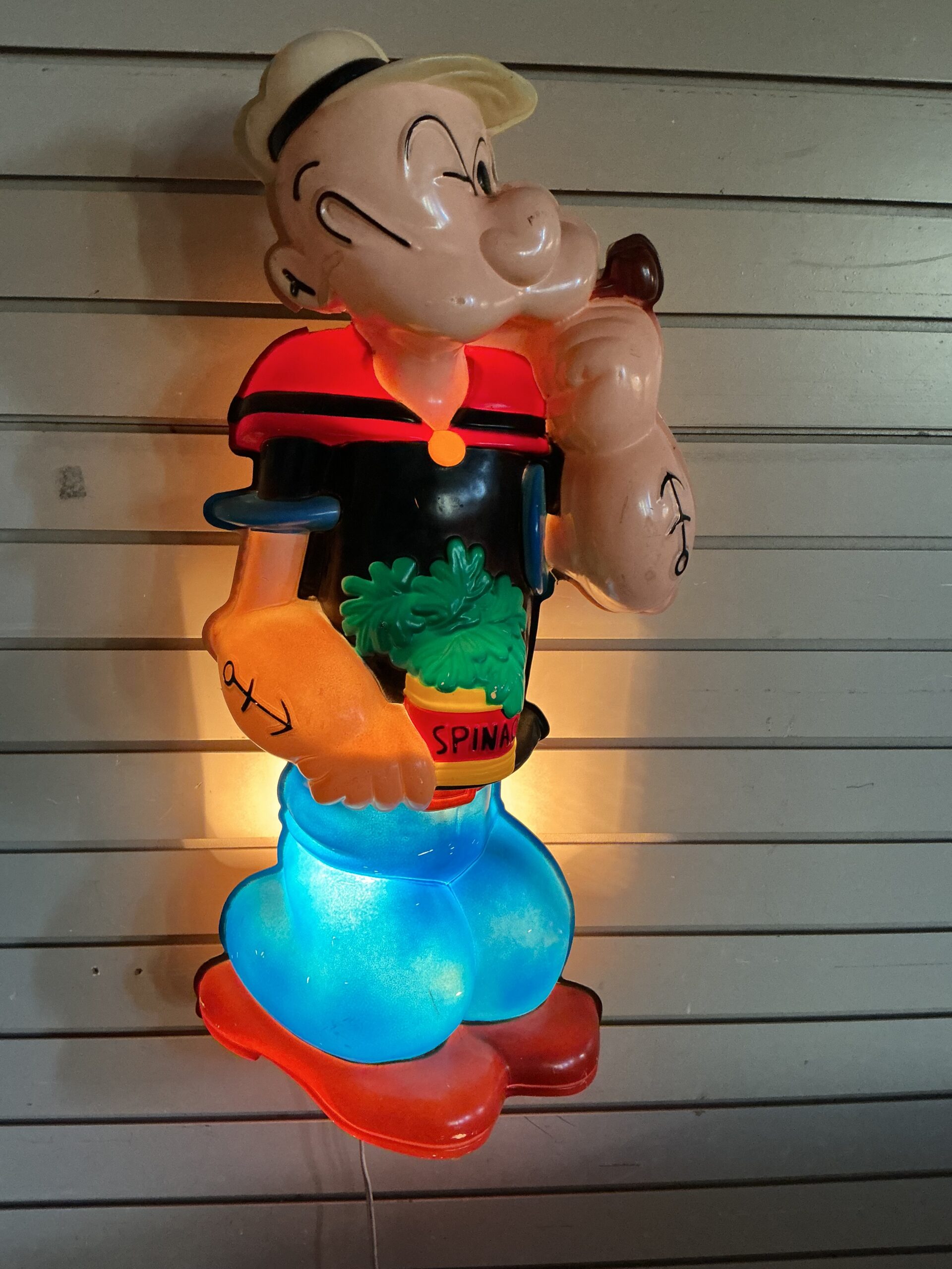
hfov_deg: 48.2
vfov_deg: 61.7
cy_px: 634
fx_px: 1063
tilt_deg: -12.6
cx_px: 476
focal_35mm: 29
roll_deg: -0.9
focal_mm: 3
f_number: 1.8
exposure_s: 1/40
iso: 250
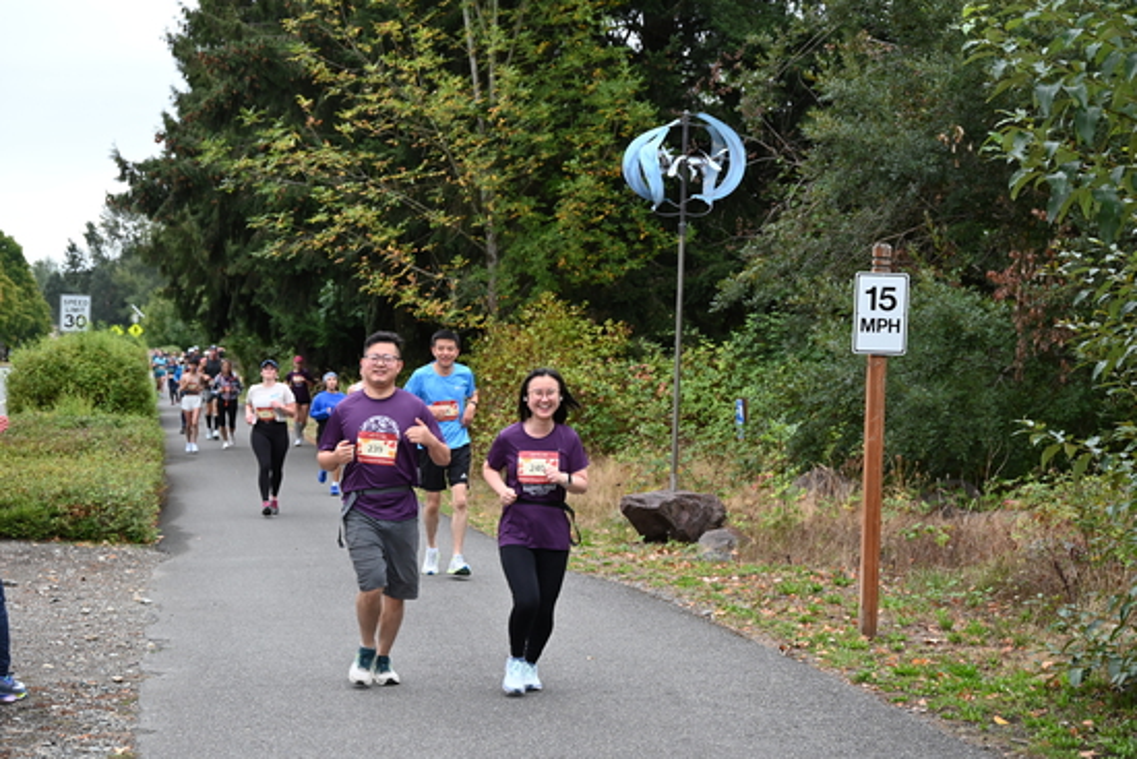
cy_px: 380
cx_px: 568
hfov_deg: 28.8
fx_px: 2211
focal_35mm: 70
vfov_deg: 19.5
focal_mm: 70
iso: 720
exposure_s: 1/125
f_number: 6
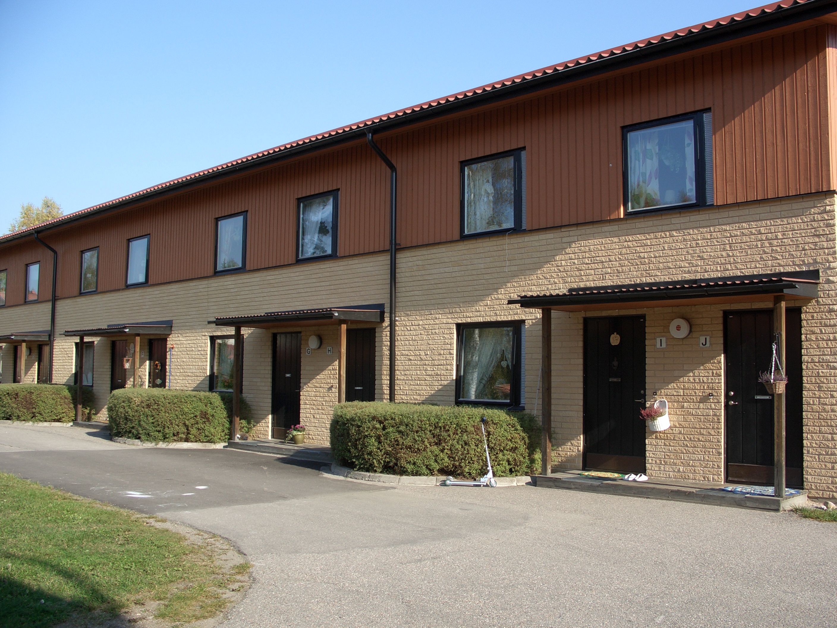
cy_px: 314
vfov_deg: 42.9
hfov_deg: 55.4
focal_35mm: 33
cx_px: 418
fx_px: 798
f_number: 4
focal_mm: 7.1
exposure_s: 1/250
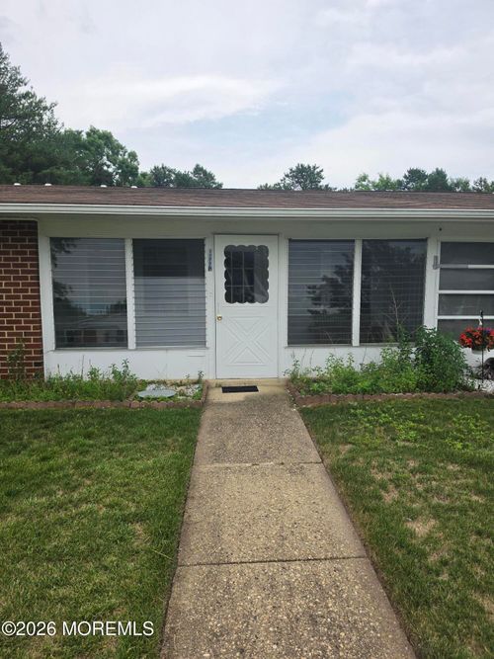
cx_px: 247
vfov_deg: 73.9
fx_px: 438
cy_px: 330
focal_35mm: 23
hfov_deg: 58.9
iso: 64
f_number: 1.4
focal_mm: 6.5
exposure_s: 1/7622
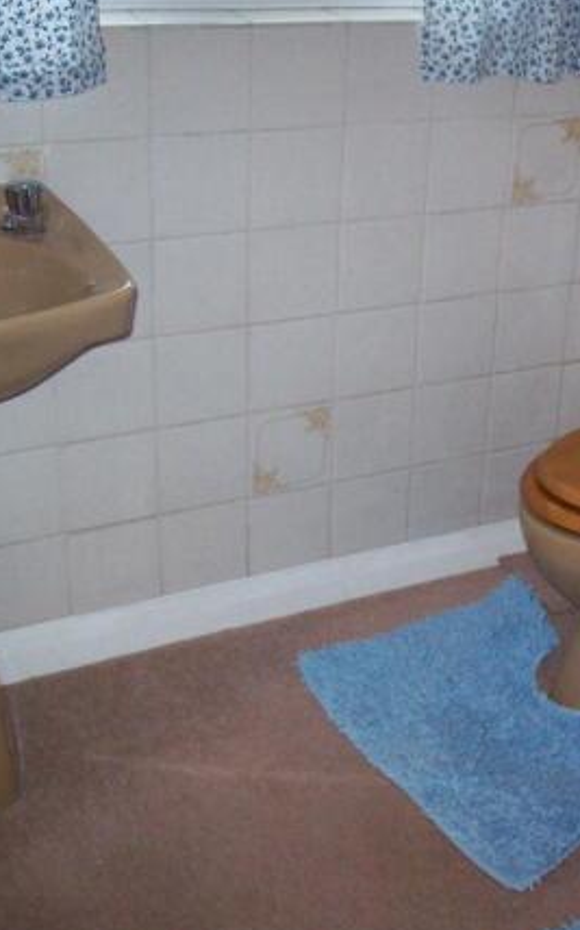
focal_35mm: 52
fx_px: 1317
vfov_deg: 38.9
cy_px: 464
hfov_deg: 24.3
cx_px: 486
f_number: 2.7
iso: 200
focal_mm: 6
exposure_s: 1/64
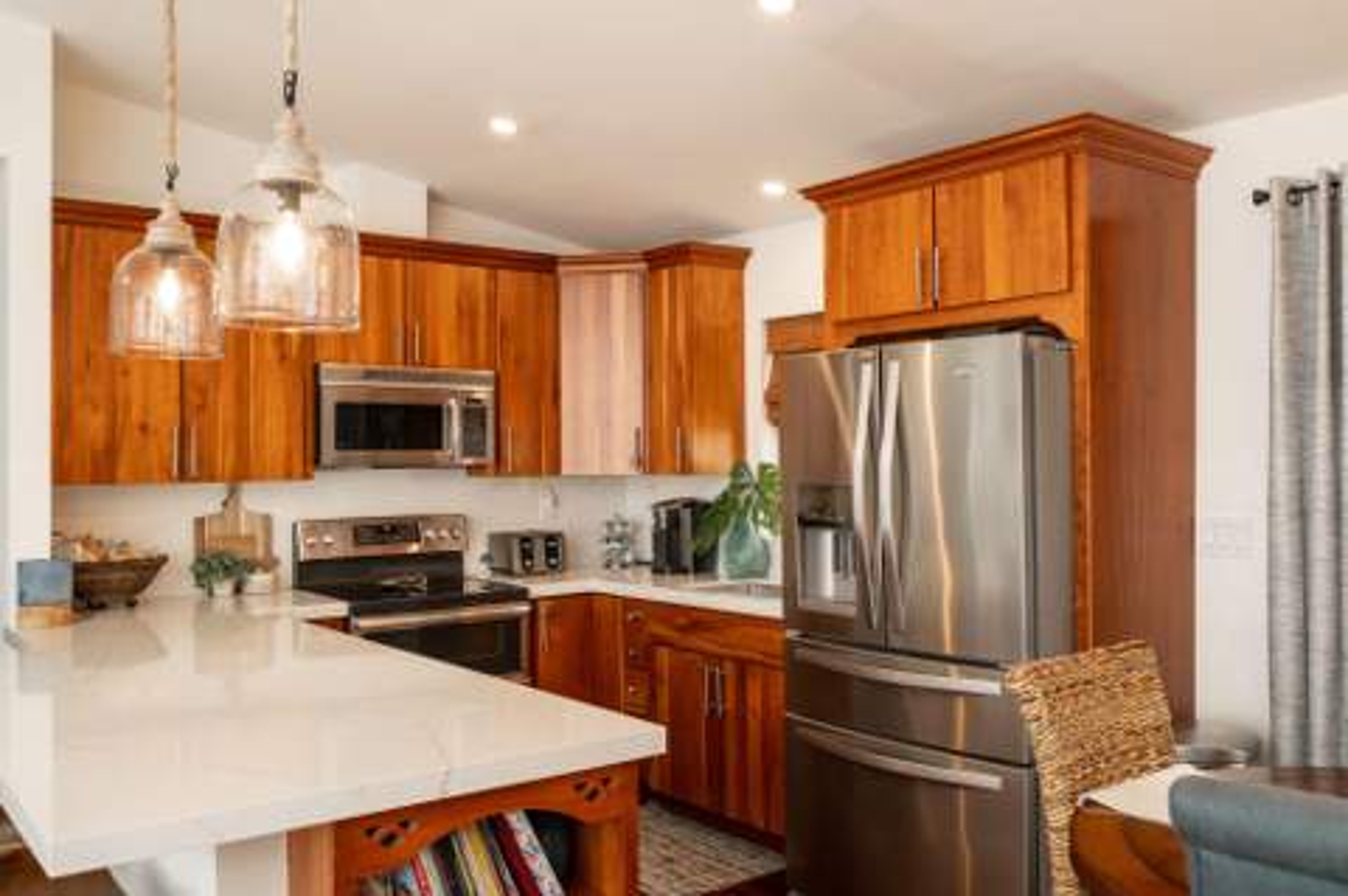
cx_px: 674
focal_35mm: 30
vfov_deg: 42.9
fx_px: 1139
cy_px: 448
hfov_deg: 61.2
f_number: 8
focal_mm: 30
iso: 1250
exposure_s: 1/60
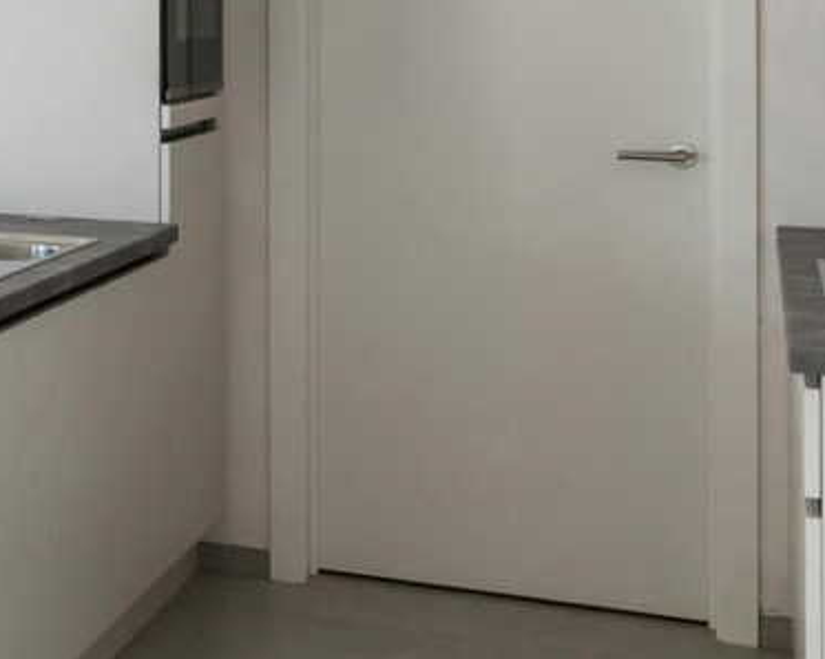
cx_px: -699
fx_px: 2123
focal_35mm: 87
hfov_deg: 17.4
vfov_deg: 17.4
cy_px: 100
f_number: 8
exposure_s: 1/60
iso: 800
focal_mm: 16
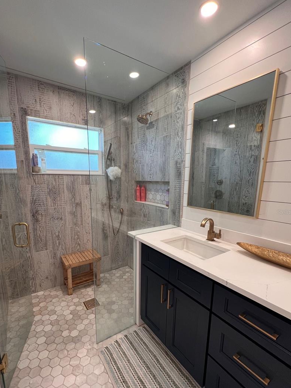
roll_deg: -0.6
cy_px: 212
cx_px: 136
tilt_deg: -9.8
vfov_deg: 97.9
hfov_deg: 81.6
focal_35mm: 15
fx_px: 168
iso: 125
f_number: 1.8
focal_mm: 1.57
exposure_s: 1/60
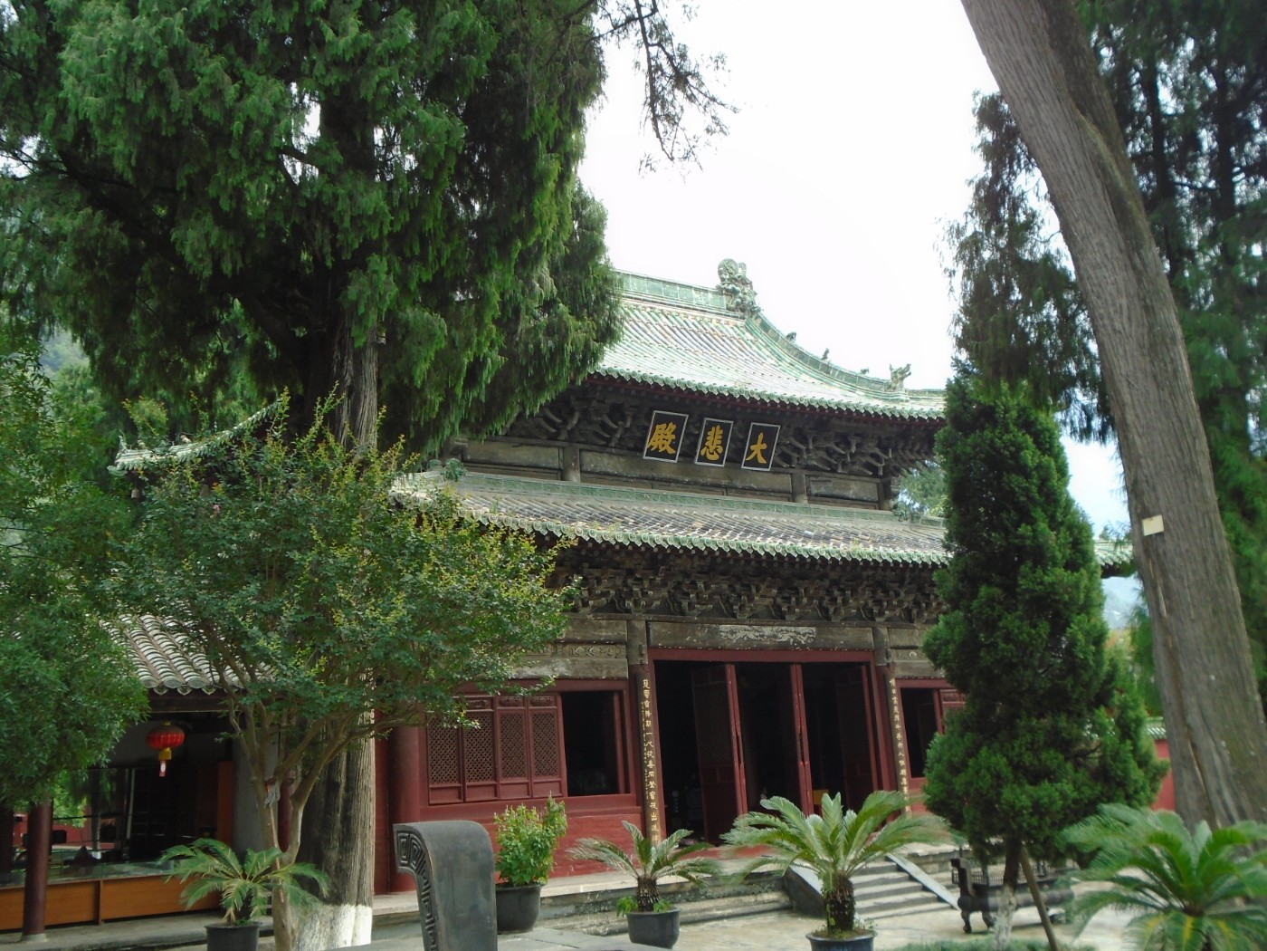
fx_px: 1318
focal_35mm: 36
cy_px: 476
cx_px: 634
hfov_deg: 51.4
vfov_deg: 39.7
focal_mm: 6.4
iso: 100
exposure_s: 1/125
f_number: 3.8
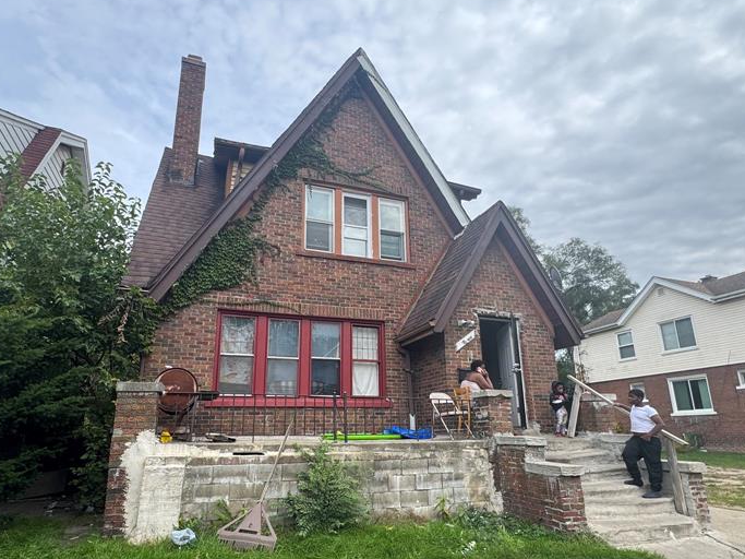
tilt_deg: +14.0
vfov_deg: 63.2
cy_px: 316
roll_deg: +0.6
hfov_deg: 79.0
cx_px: 358
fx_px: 452
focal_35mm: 21
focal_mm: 2.22
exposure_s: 1/467
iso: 50
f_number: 2.2
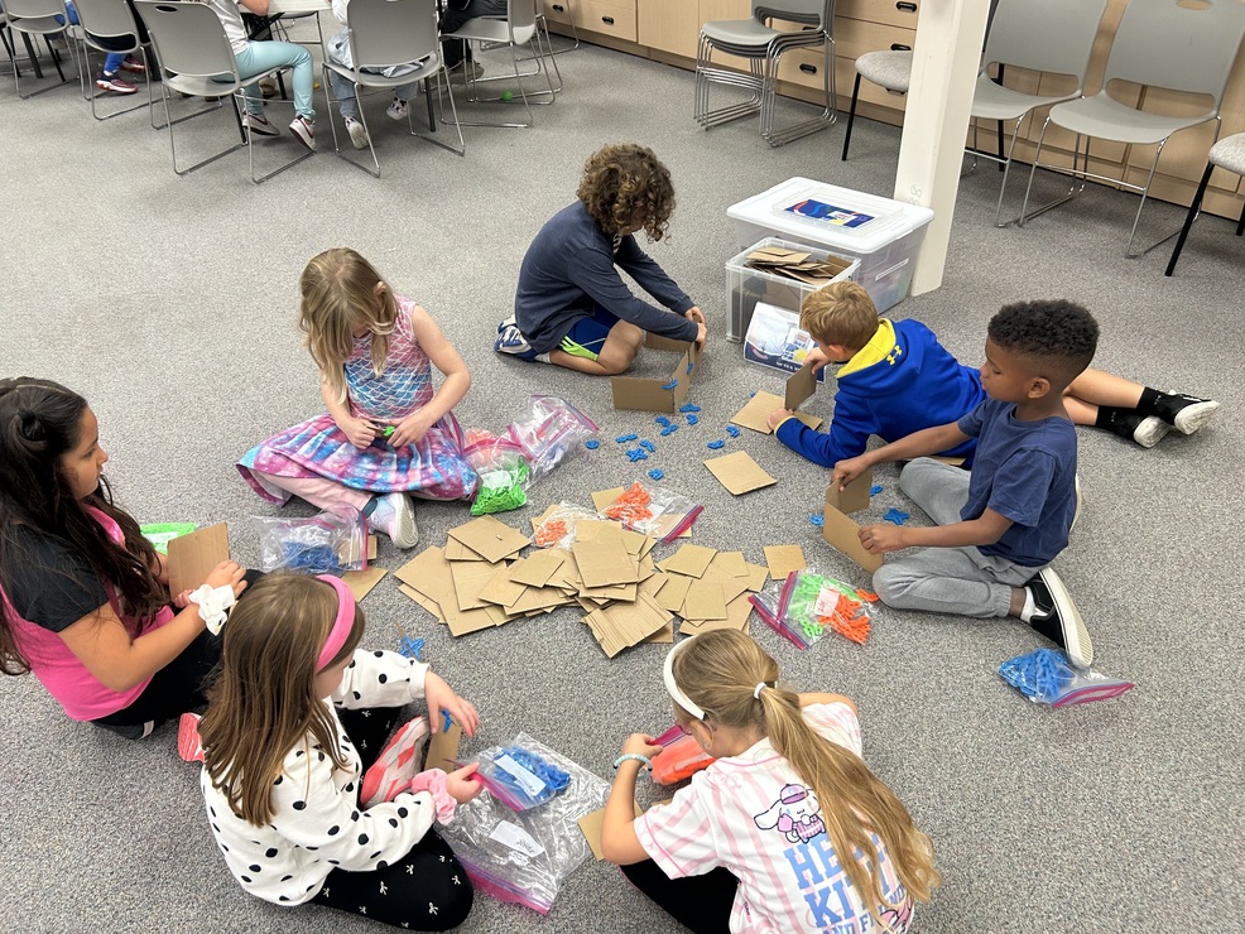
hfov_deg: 65.3
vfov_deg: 51.4
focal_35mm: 27
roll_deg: +1.6
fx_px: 971
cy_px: 459
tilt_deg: -34.7
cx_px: 614
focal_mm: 5.7
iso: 100
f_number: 1.5
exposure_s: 1/120
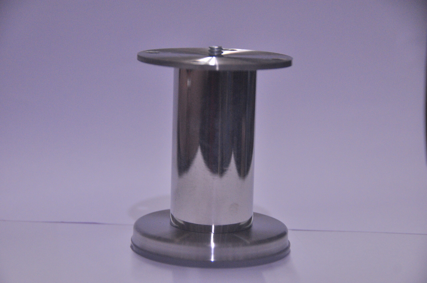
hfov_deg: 17.1
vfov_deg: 11.4
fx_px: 1422
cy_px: 142
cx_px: 214
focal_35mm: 120
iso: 1250
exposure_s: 1/100
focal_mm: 80
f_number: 5
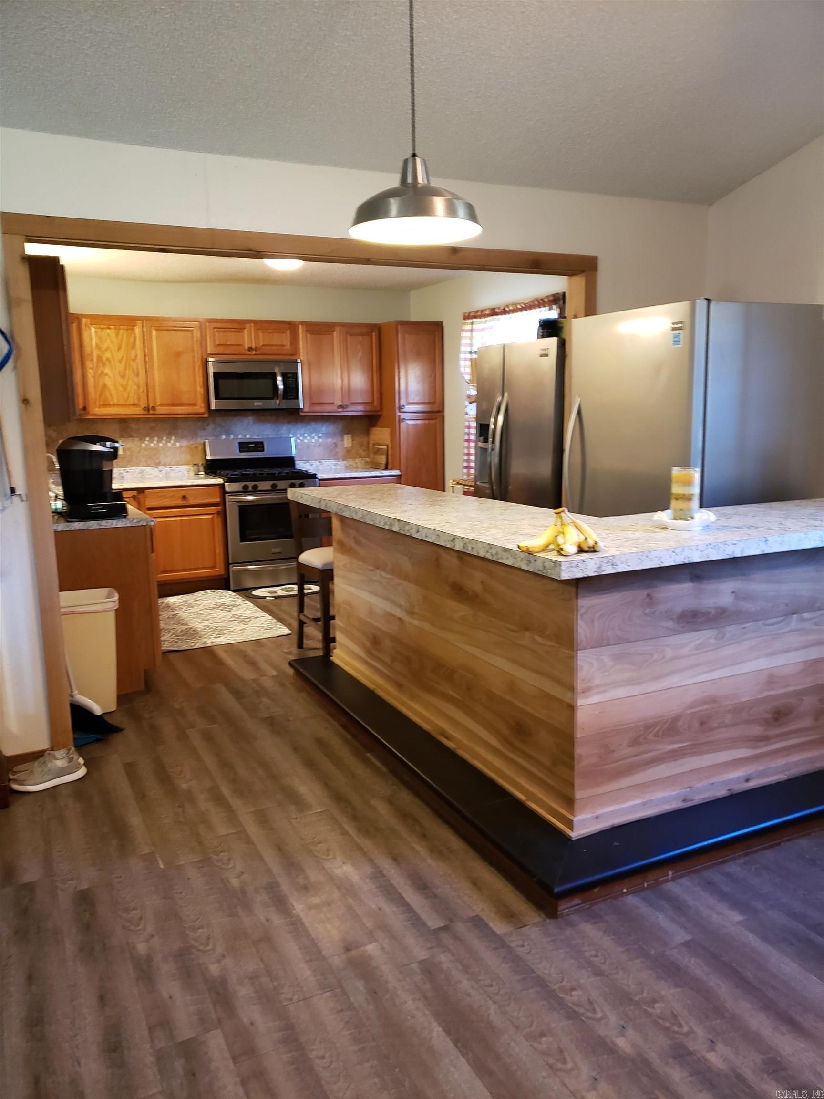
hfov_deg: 53.1
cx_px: 412
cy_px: 550
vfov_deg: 67.3
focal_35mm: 26
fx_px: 825
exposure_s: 1/24
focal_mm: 4.3
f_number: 1.5
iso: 250
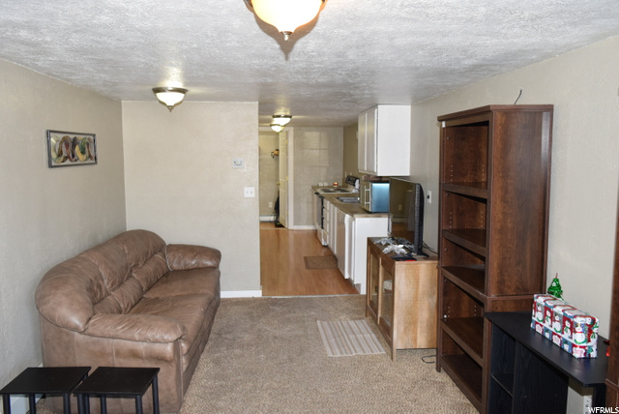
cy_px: 207
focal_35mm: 27
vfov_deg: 48.0
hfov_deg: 67.3
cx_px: 310
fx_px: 465
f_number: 5
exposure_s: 1/100
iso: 800
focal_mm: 18
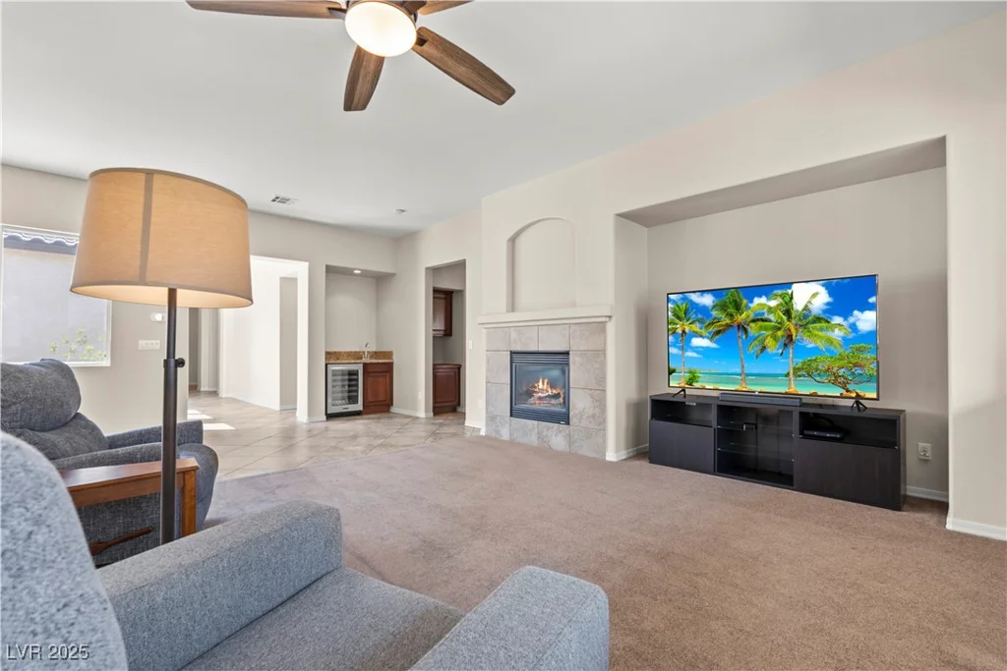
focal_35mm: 16
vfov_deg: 73.8
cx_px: 504
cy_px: 336
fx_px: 448
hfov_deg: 96.7
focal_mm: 16
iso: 200
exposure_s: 2
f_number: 9
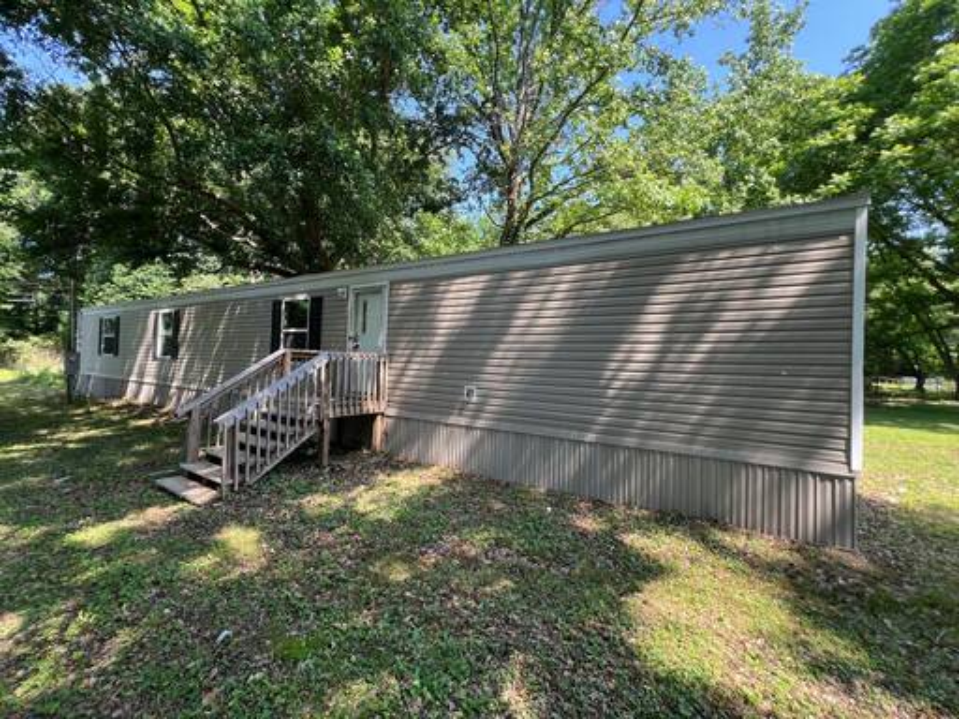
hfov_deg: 106.2
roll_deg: -1.6
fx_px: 360
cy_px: 360
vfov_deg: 89.9
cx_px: 480
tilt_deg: +1.7
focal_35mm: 13
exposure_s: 1/135
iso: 32
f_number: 1.8
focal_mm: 1.57
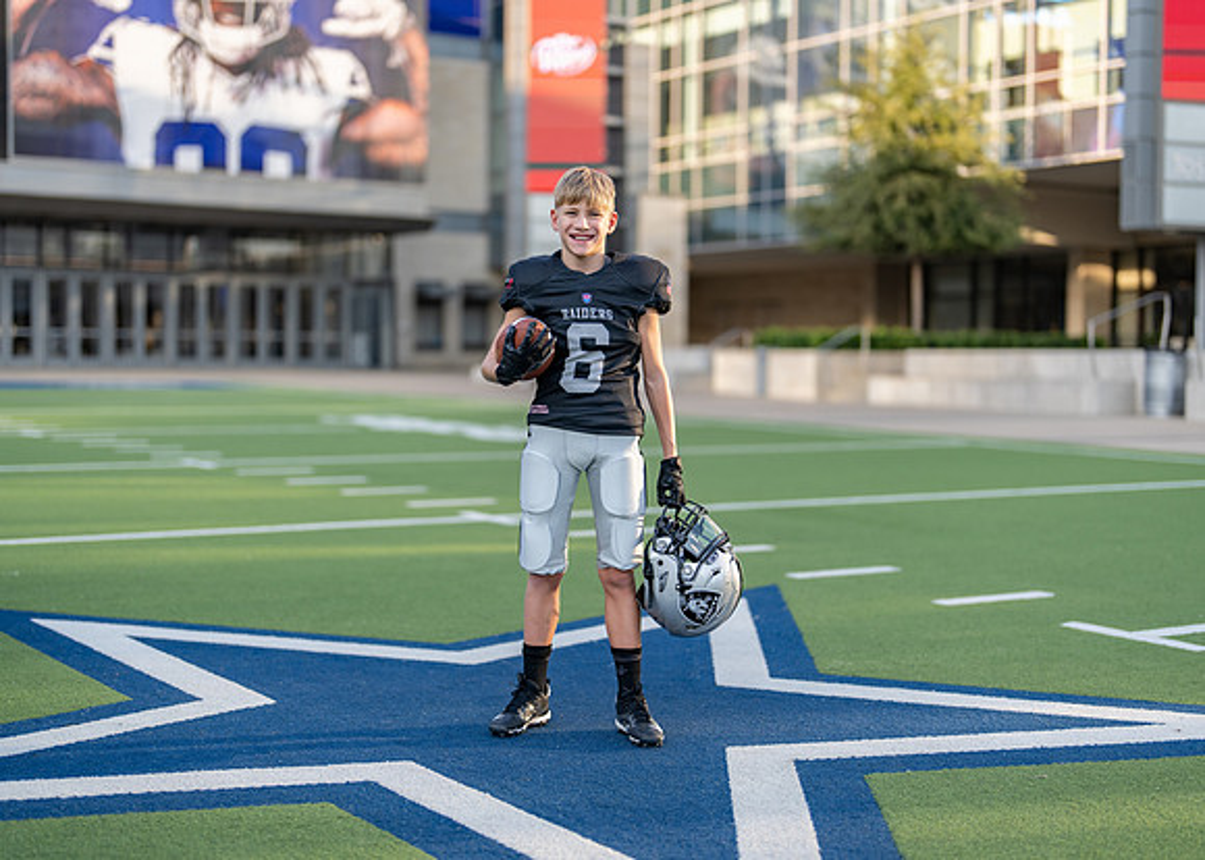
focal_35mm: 52
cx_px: 602
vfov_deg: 27.0
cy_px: 430
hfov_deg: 37.2
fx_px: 1793
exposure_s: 1/2000
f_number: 1.2
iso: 100
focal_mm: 50
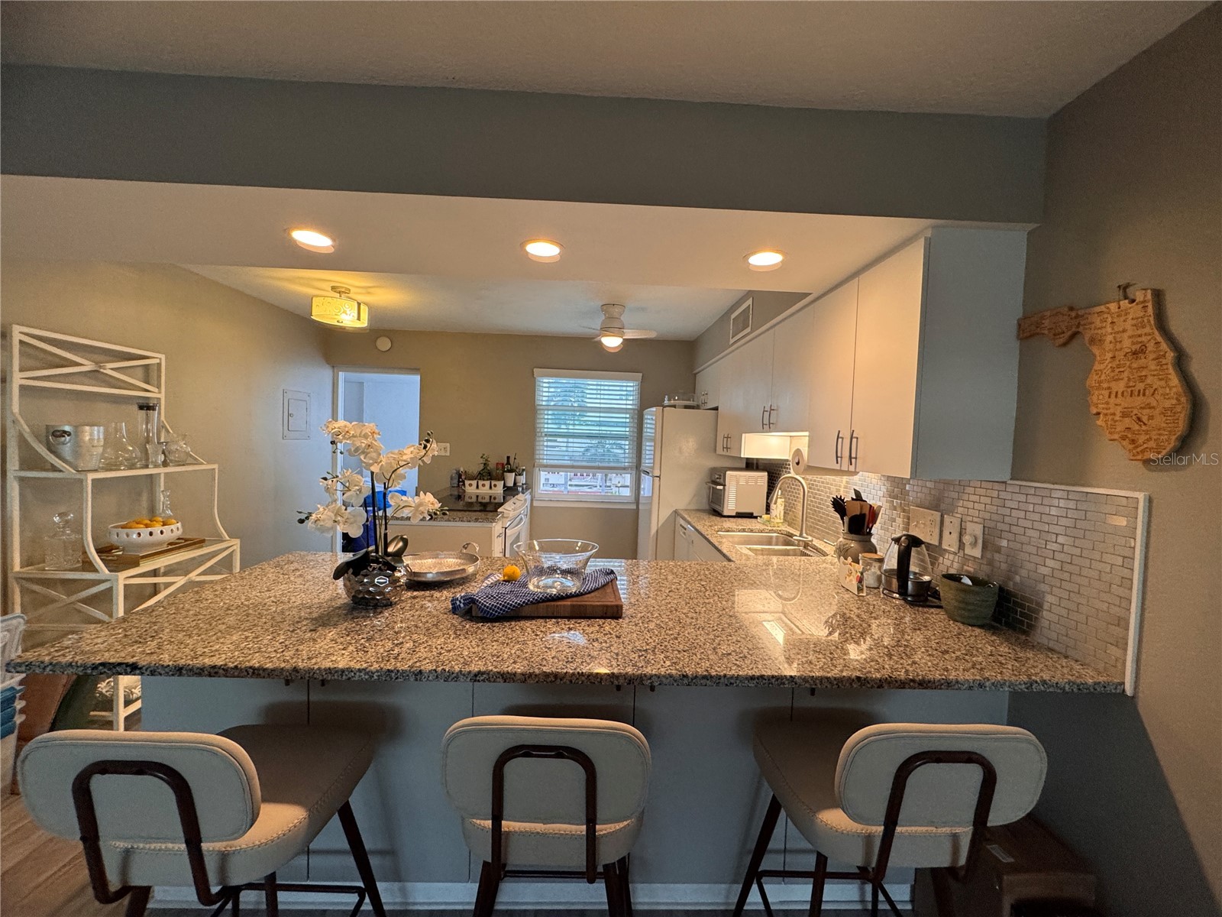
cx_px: 611
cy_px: 458
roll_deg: -1.1
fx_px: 494
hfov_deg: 102.1
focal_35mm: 14
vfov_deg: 85.7
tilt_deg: -3.0
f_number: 2.2
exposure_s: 1/120
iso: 250
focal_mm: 2.22
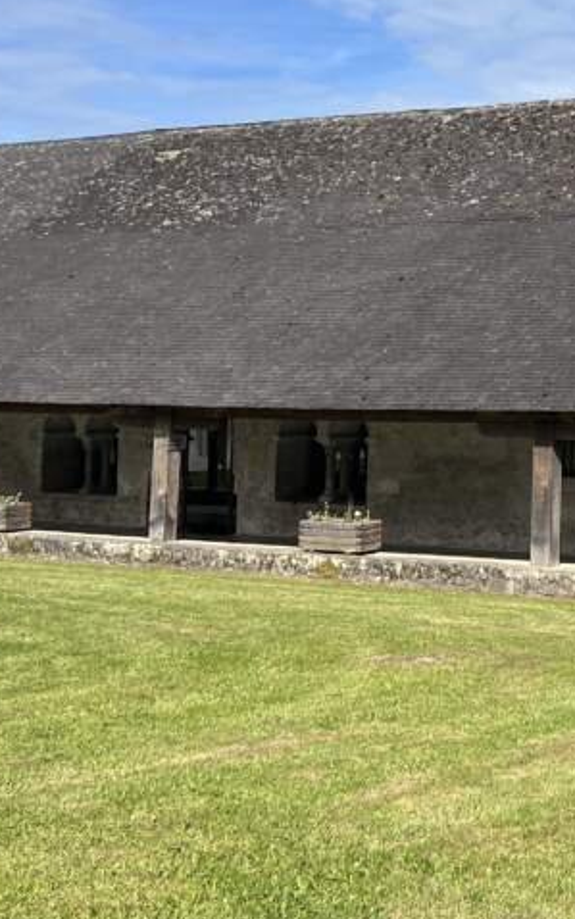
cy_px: 256
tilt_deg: +4.4
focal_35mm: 59
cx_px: 587
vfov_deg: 34.0
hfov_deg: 21.2
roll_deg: -0.7
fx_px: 1478
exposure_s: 1/4444
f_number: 1.5
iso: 50
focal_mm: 5.7
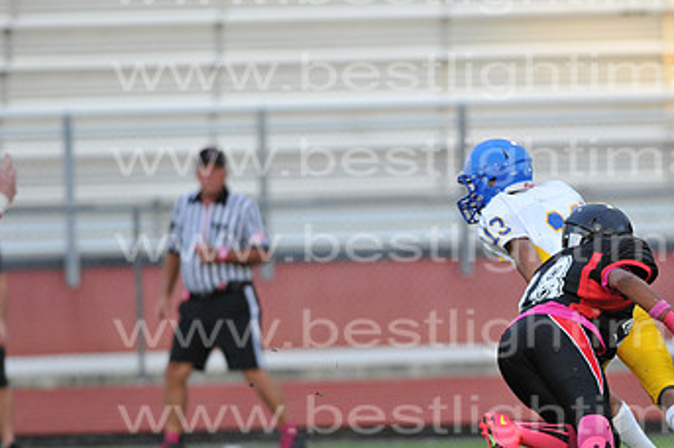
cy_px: 291
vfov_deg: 2.7
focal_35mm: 507
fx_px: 9483
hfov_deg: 4.1
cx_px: 562
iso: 1600
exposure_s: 1/1000
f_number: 4
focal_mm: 300
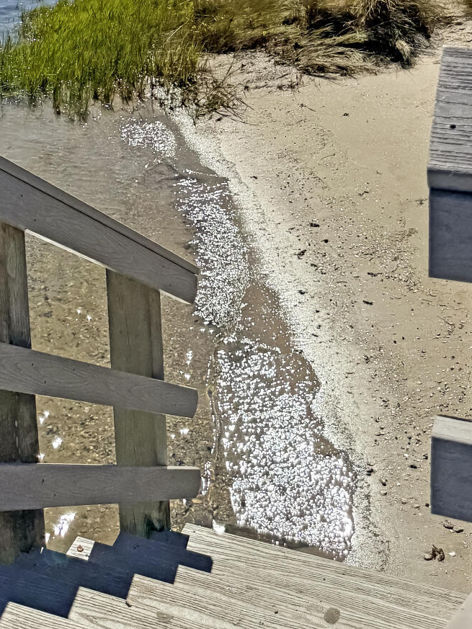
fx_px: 1000
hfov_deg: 26.3
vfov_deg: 31.4
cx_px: 130
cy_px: -45
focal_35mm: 55
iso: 80
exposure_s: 1/10309
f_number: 1.78
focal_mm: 6.76
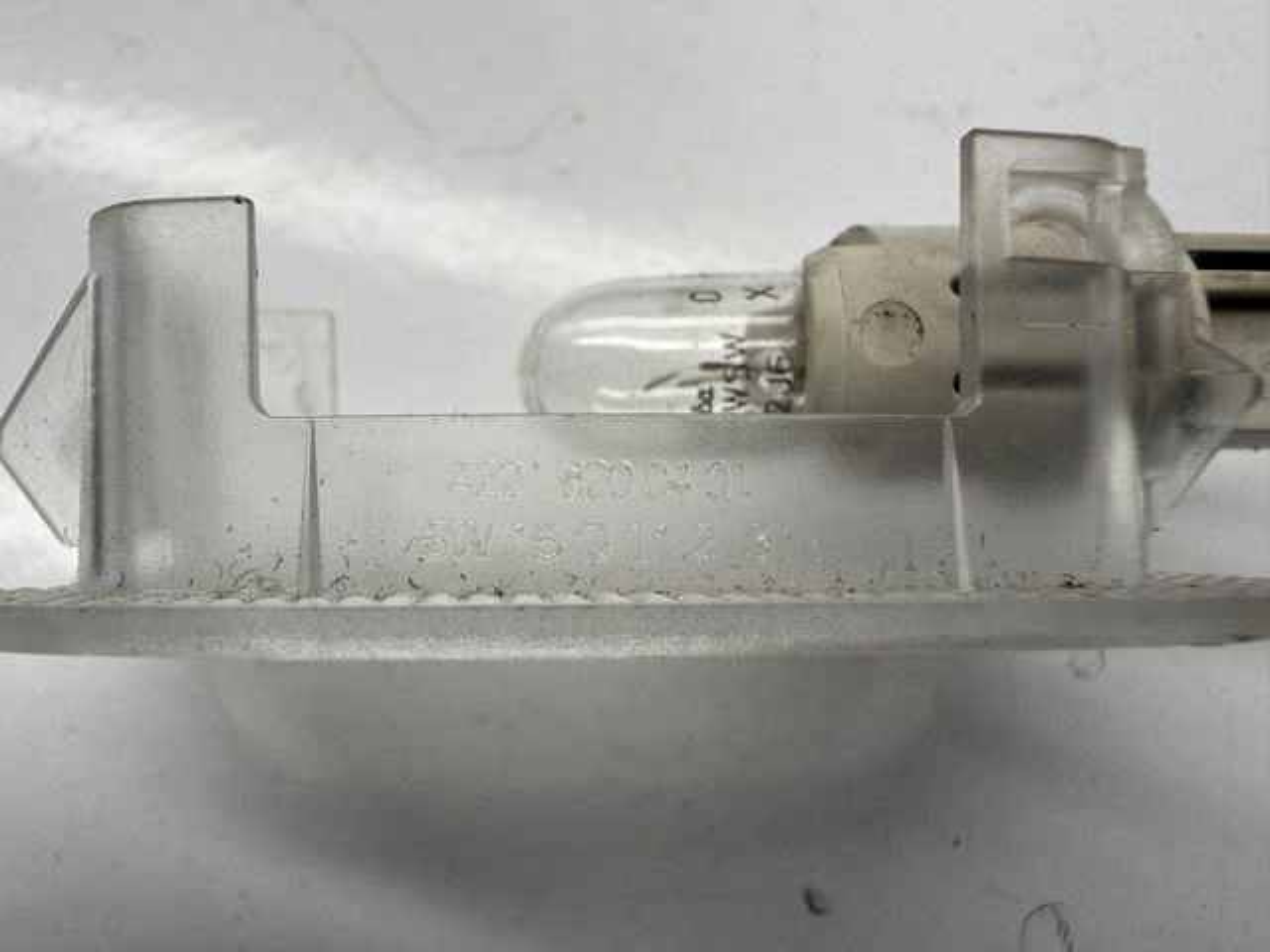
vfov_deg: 56.8
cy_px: 476
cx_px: 635
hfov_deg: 71.6
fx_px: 881
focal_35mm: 24
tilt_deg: -68.5
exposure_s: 1/294
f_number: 2.2
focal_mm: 2.22
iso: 40
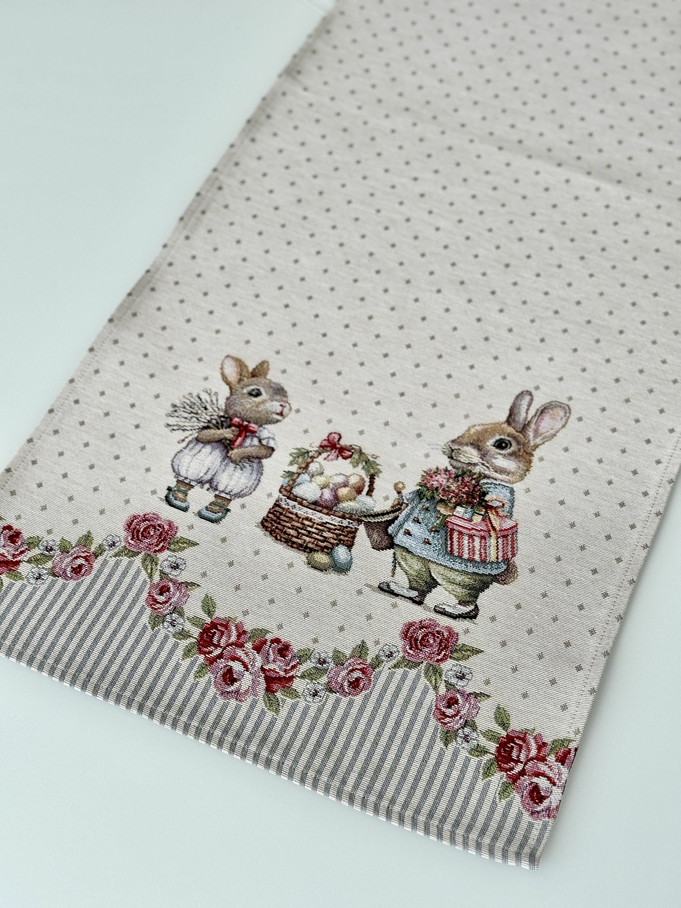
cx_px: 340
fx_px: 1259
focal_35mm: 48
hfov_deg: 30.3
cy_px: 454
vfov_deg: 39.7
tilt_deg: -57.8
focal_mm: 6.86
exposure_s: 1/282
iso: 64
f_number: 1.78
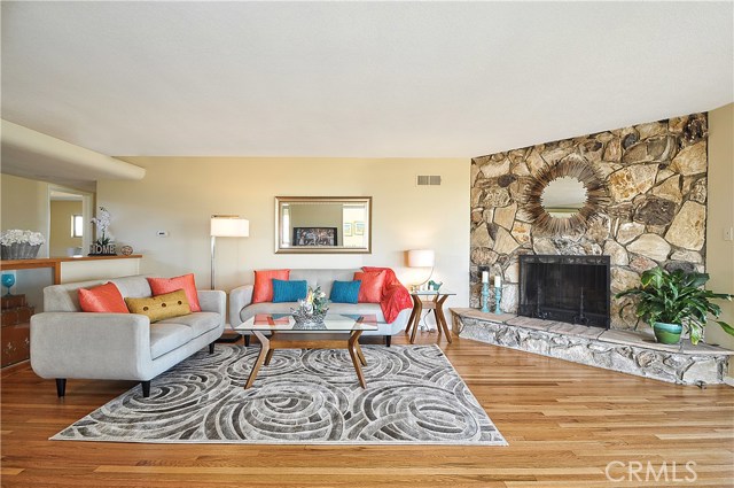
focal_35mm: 15
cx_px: 367
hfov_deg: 100.5
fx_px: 305
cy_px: 244
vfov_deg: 77.2
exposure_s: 1/5
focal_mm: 10
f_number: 9
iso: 200
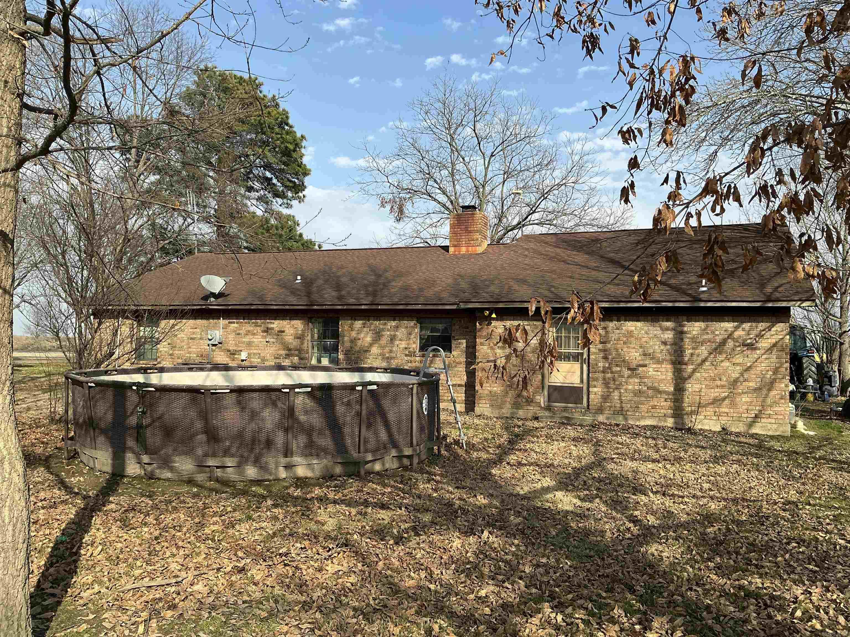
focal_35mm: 28
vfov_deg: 49.7
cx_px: 425
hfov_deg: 63.4
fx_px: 688
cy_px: 318
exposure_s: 1/1490
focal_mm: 3
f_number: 1.8
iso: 25
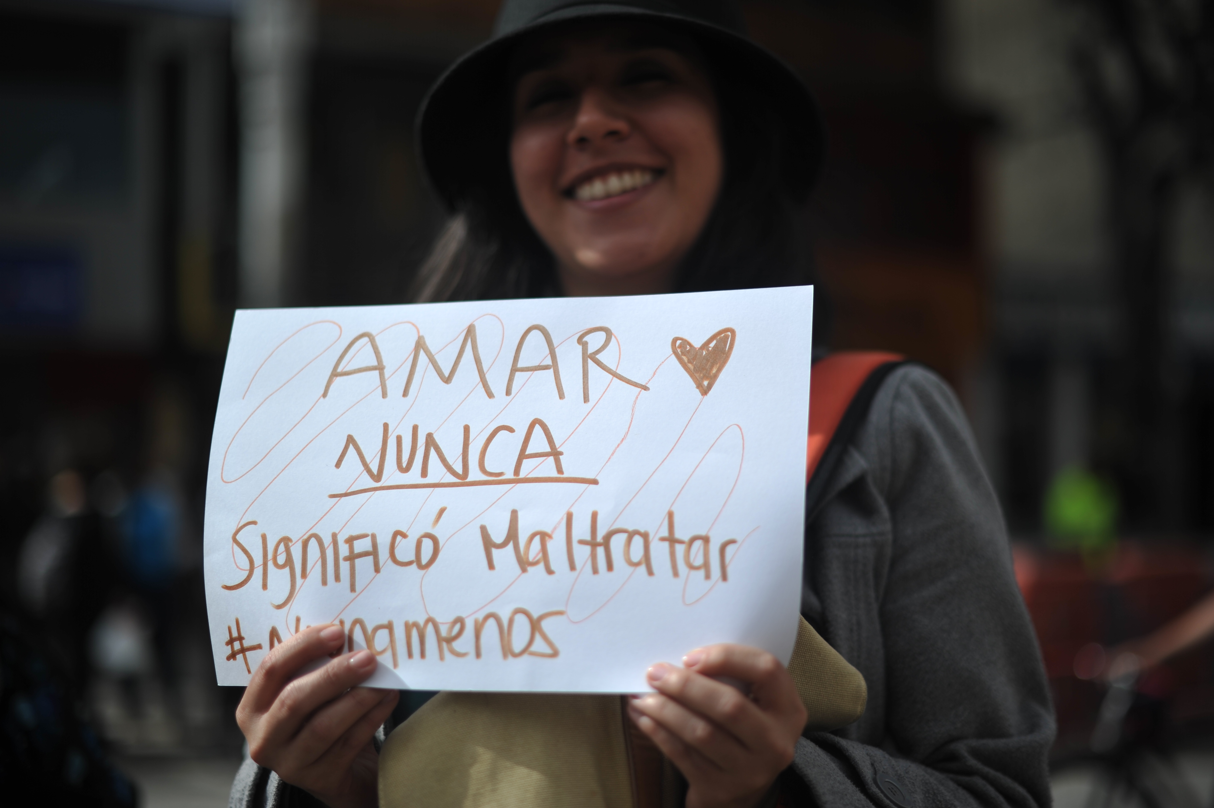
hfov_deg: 39.6
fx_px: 1685
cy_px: 404
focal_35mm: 50
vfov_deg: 27.0
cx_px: 607
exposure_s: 1/8000
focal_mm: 50
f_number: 1.6
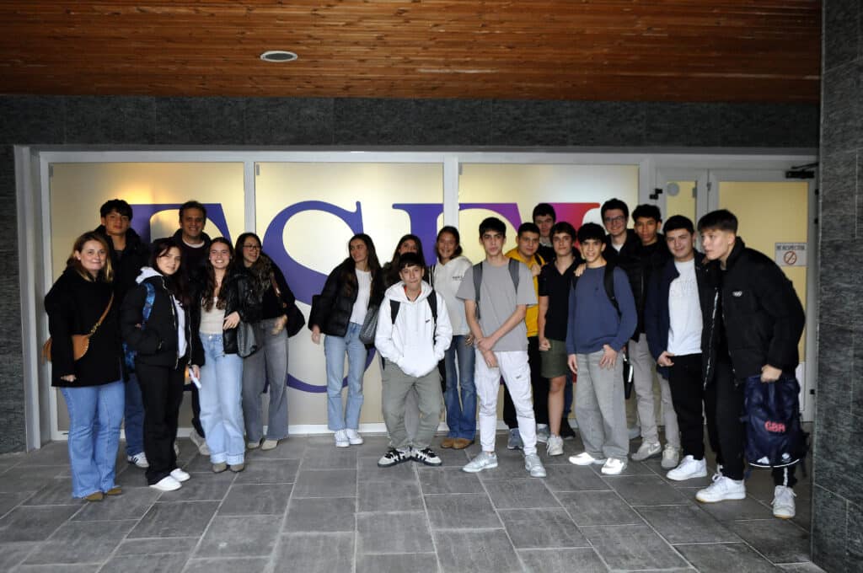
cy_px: 286
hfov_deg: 57.3
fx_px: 790
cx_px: 432
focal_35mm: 33
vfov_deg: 39.9
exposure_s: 1/60
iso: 800
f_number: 3.8
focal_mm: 22
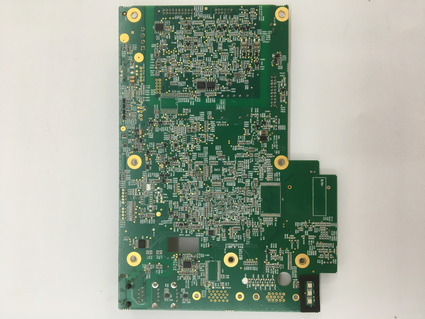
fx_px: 356
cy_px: 160
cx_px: 212
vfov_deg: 48.2
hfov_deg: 61.7
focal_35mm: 29
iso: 64
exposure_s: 1/33
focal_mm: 4.15
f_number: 2.2
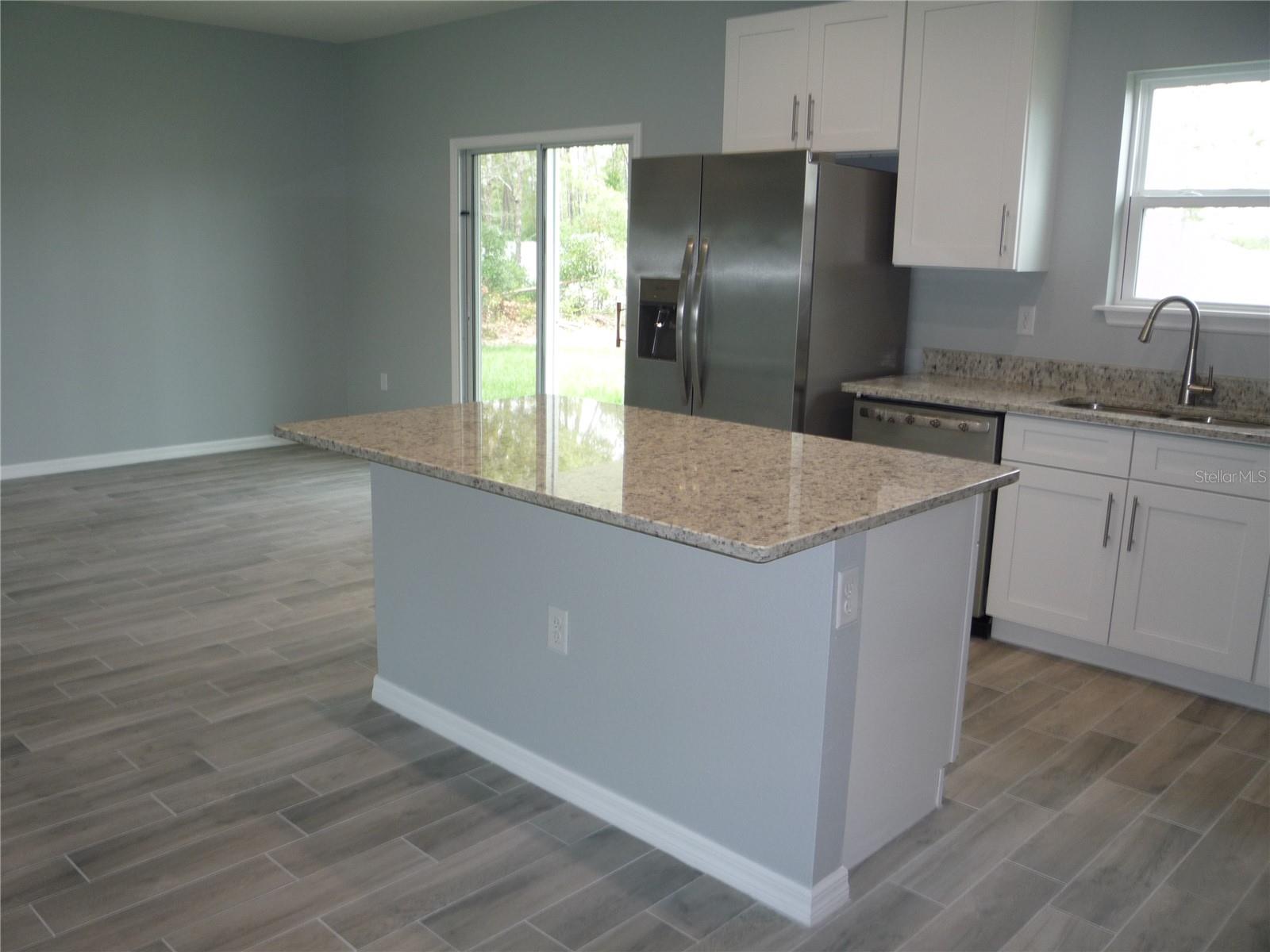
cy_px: 476
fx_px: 1101
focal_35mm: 30
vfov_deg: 46.8
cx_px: 635
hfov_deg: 60.0
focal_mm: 5.2
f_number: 3.3
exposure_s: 1/40
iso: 100
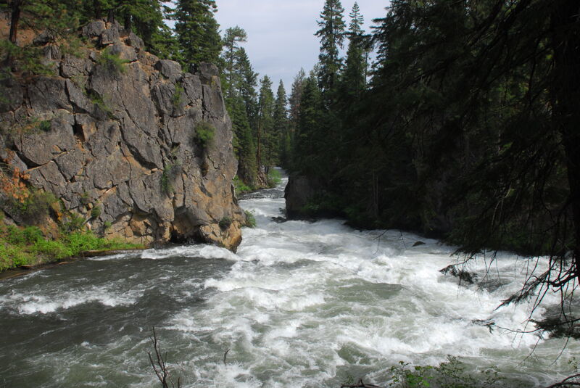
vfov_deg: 36.9
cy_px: 194
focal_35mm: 36
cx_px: 290
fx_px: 581
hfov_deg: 53.1
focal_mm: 24
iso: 160
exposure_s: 1/500
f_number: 5.6
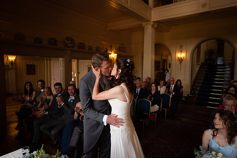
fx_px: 158
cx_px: 118
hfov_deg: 73.8
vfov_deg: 53.1
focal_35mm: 24
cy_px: 79
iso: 100
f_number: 2.8
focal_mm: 24
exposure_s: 1/100
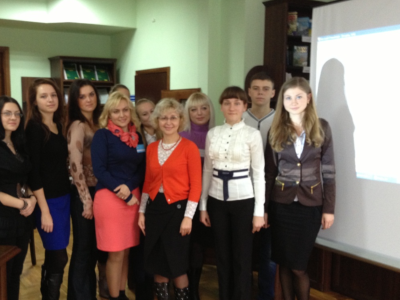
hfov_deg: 41.0
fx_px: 531
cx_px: 153
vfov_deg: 31.5
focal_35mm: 46
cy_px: 161
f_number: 2.4
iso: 200
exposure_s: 1/20
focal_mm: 4.28
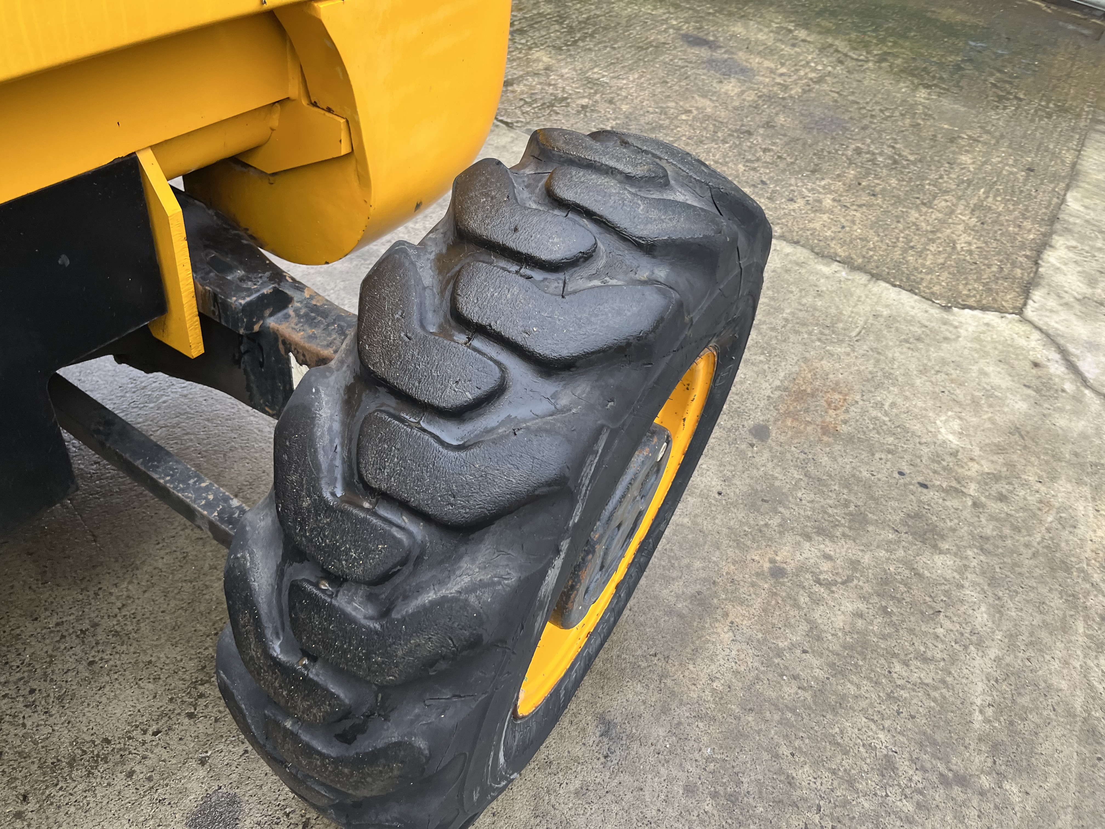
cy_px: 414
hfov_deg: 67.3
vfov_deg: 53.1
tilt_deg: -50.3
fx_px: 830
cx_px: 552
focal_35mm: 26
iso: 125
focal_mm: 5.1
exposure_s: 1/121
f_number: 1.6
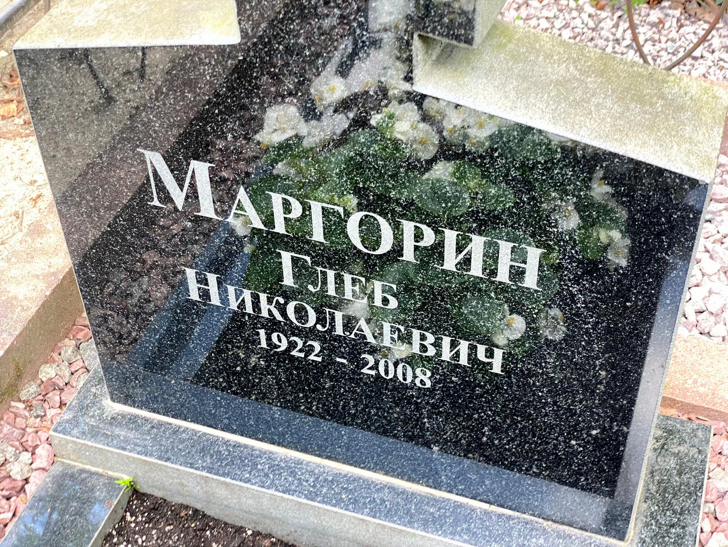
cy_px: 274
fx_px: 1094
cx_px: 364
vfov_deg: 28.0
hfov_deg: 36.8
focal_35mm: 52
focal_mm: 6
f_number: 2
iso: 80
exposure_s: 1/122
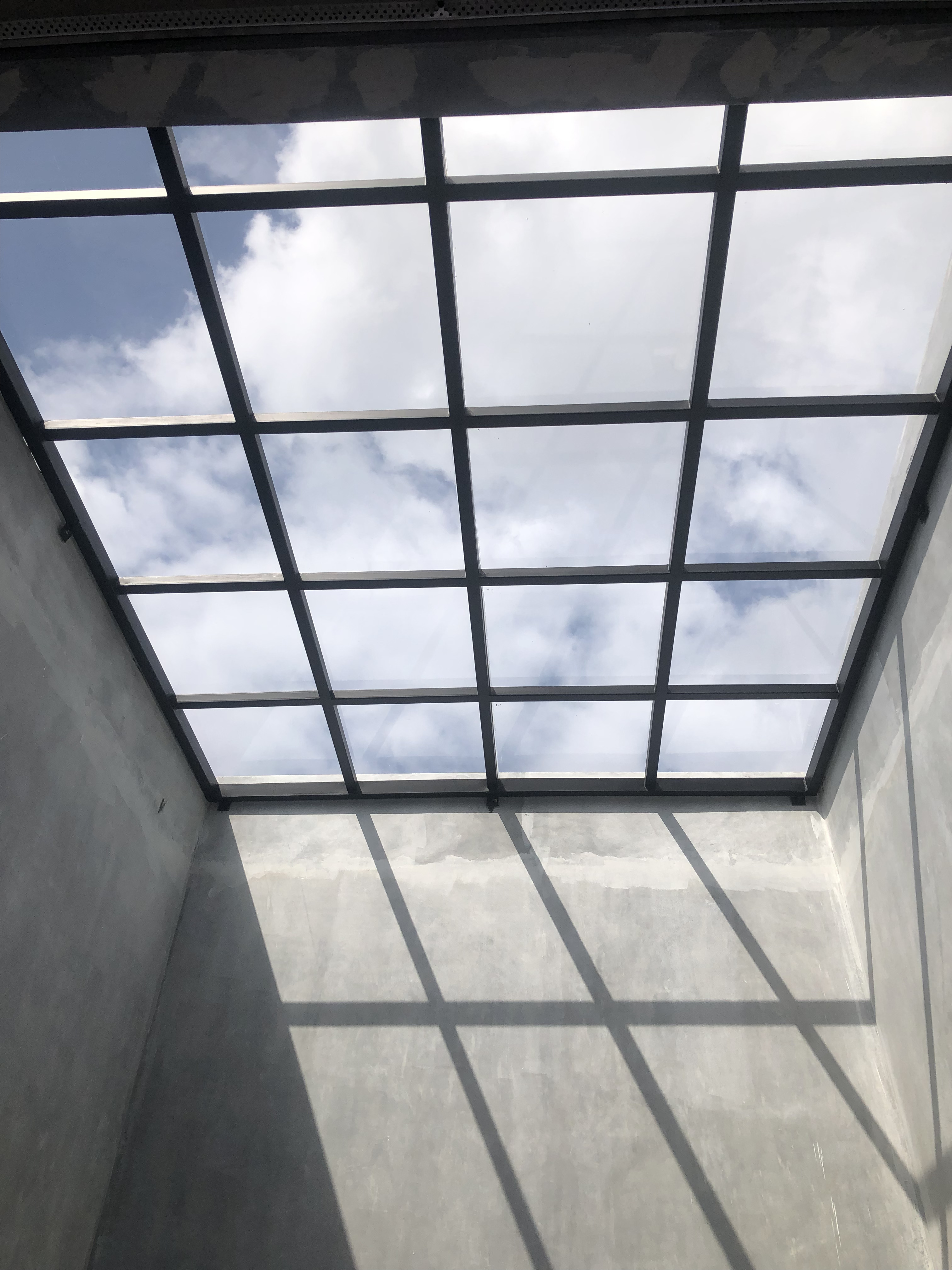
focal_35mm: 28
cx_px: 476
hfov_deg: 49.7
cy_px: 635
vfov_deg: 63.4
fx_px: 1027
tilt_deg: +46.4
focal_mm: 4
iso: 25
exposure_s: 1/4808
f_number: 1.8
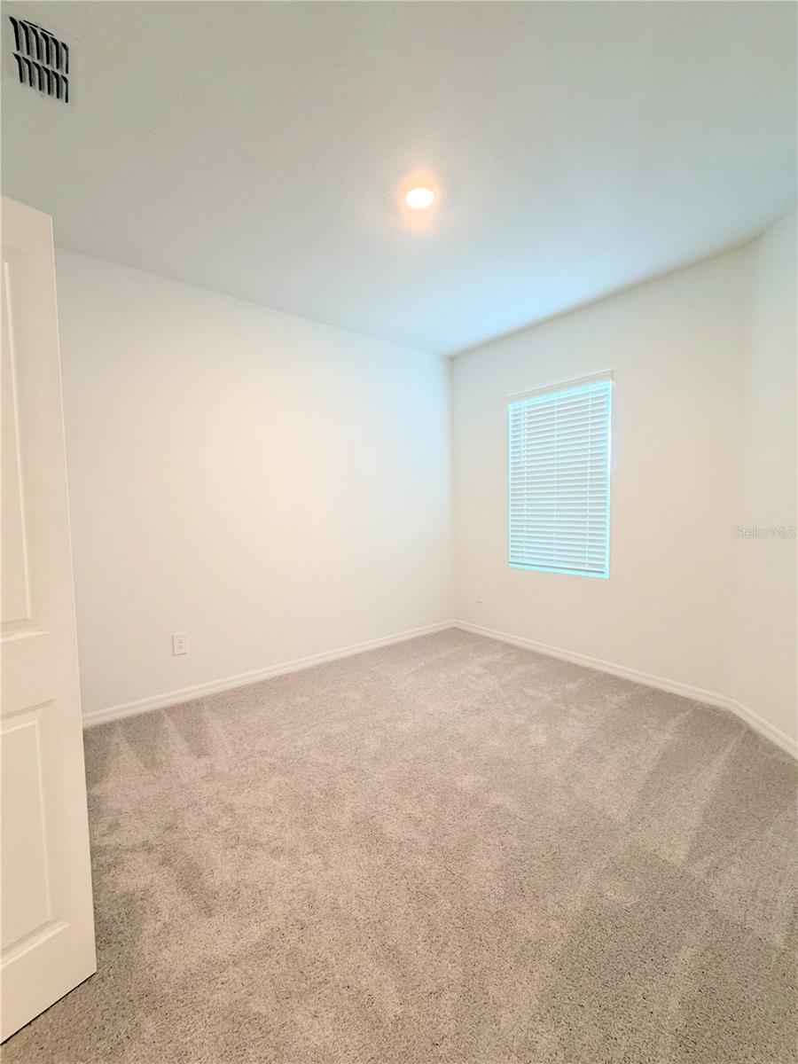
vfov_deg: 102.1
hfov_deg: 85.7
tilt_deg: -3.6
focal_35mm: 14
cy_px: 532
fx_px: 430
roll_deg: +0.7
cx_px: 399
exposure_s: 1/60
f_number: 2.2
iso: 200
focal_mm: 2.22
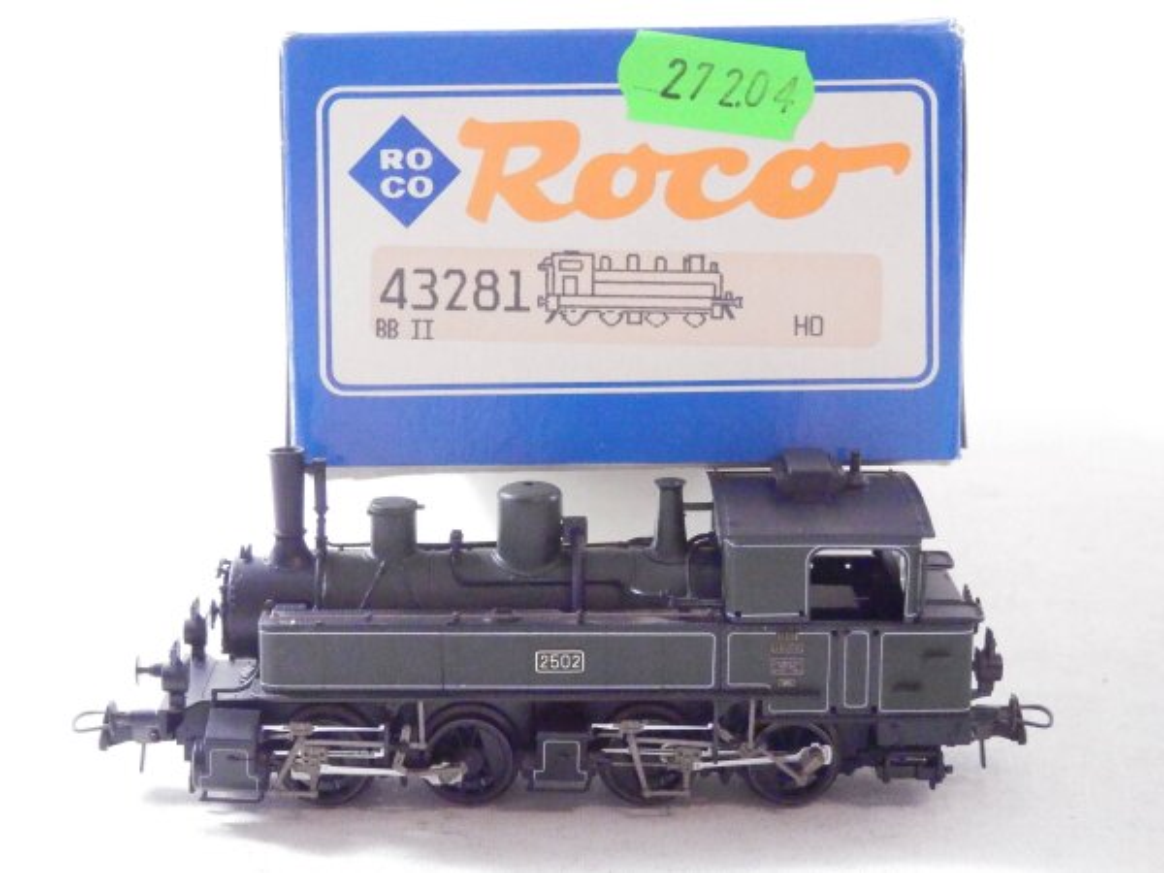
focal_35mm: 66
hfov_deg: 29.4
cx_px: 582
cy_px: 436
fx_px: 2219
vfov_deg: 22.3
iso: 3200
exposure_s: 1/160
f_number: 4.4
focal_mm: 11.9
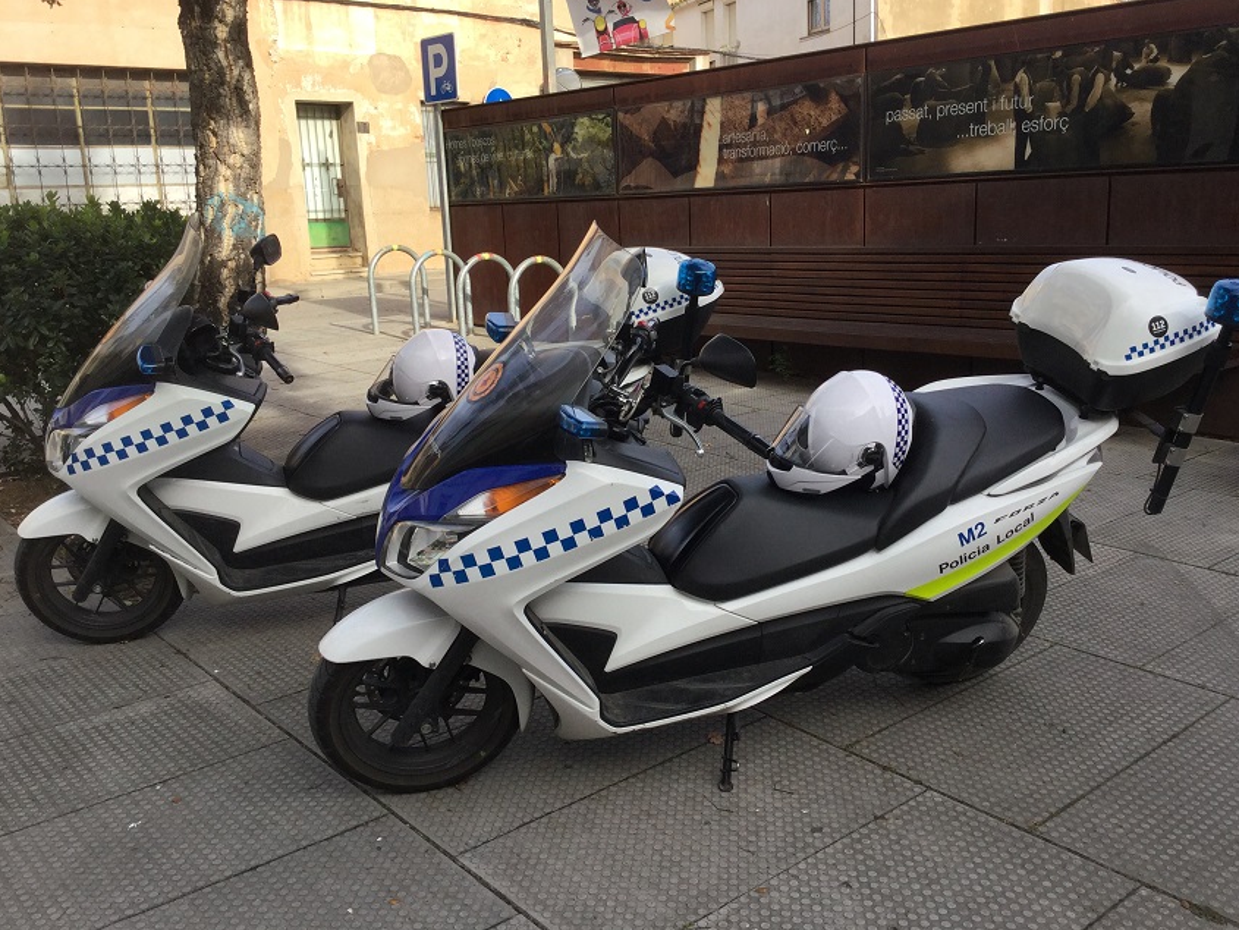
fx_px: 1181
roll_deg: +1.2
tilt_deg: -13.7
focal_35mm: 33
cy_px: 467
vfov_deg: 43.0
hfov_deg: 55.3
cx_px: 633
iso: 25
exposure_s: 1/429
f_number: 2.4
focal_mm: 3.3
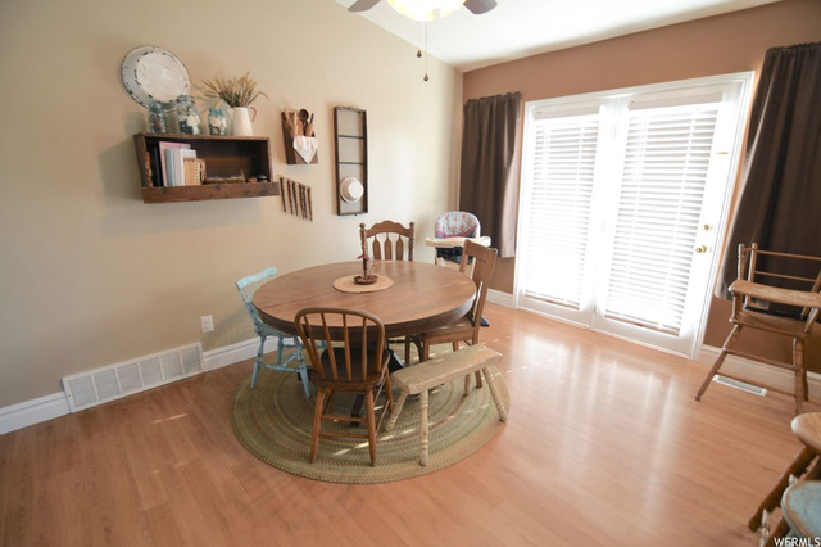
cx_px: 410
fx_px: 376
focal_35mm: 16
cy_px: 274
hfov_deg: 95.0
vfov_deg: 72.0
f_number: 2.8
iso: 100
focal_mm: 11
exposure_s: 1/25
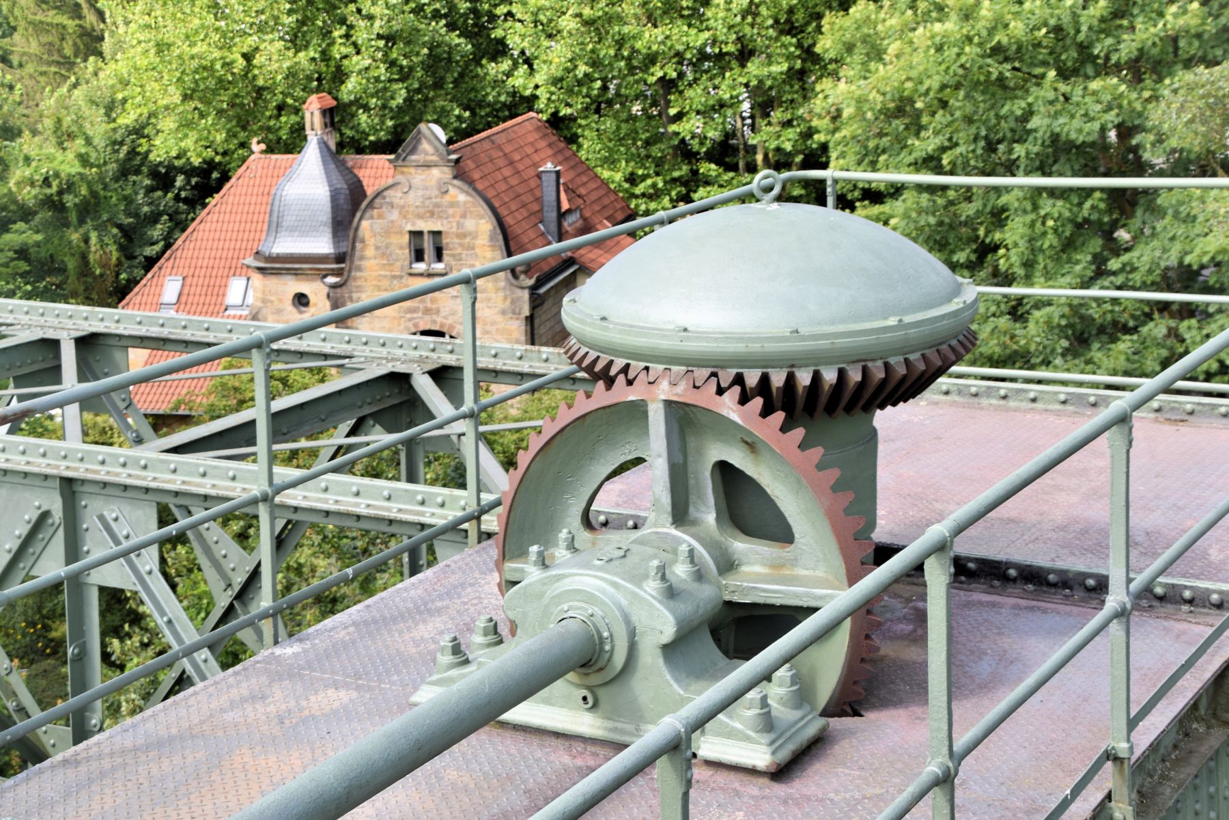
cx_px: 614
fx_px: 2151
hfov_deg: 31.9
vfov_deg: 21.6
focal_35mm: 63
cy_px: 410
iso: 250
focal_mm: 42
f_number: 8
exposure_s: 1/250
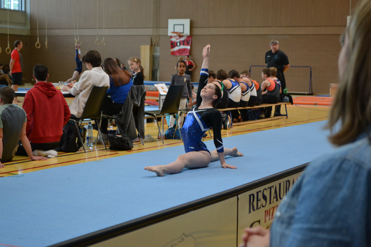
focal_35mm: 69
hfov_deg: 29.2
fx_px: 711
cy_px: 124
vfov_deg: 19.7
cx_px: 186
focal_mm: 46
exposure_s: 1/500
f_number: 5.3
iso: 1800
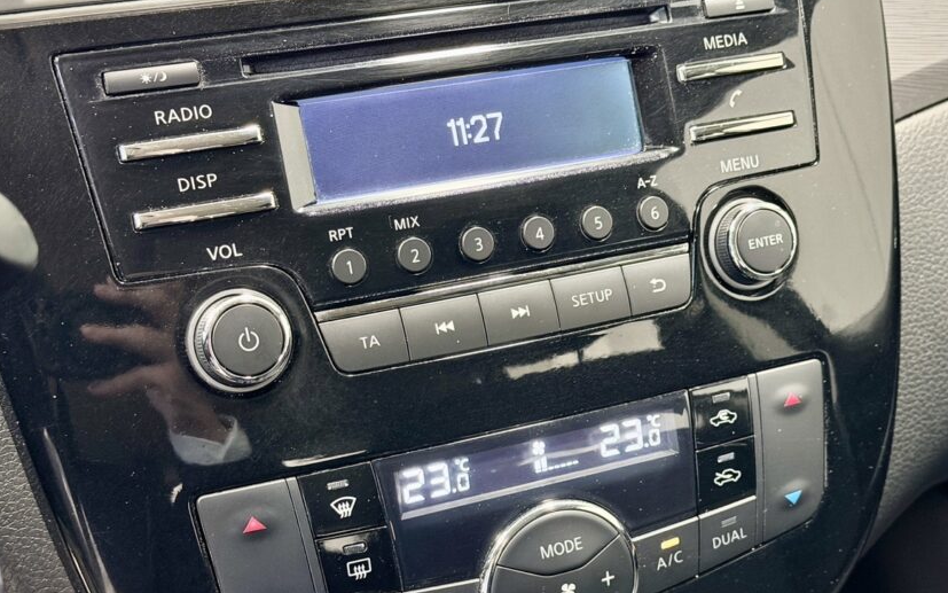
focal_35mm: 63
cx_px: 527
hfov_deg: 32.4
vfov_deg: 20.6
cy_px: 356
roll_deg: -2.0
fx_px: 1628
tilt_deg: -30.1
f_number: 1.78
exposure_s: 1/33
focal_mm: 6.76
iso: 500
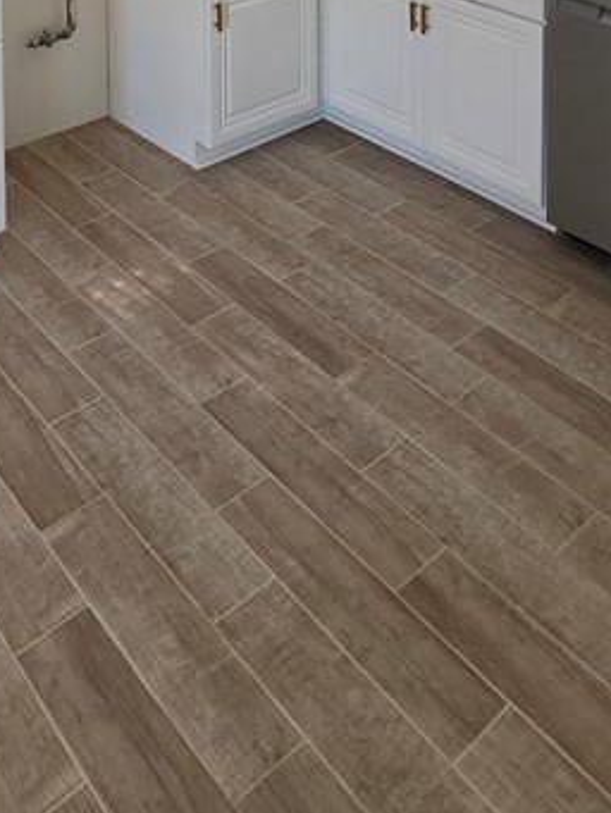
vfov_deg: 32.6
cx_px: 196
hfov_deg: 36.4
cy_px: -293
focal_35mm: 39
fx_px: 917
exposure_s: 1/120
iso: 250
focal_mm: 2.2
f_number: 1.9
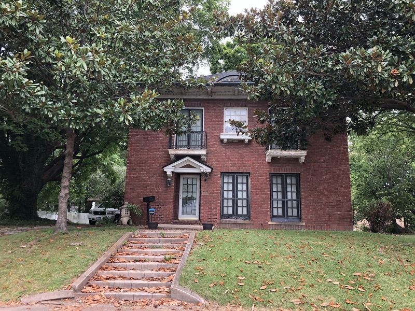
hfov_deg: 63.4
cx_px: 208
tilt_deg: +10.9
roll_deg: -0.3
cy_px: 156
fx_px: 336
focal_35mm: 28
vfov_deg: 49.7
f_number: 1.8
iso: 20
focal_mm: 4
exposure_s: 1/136
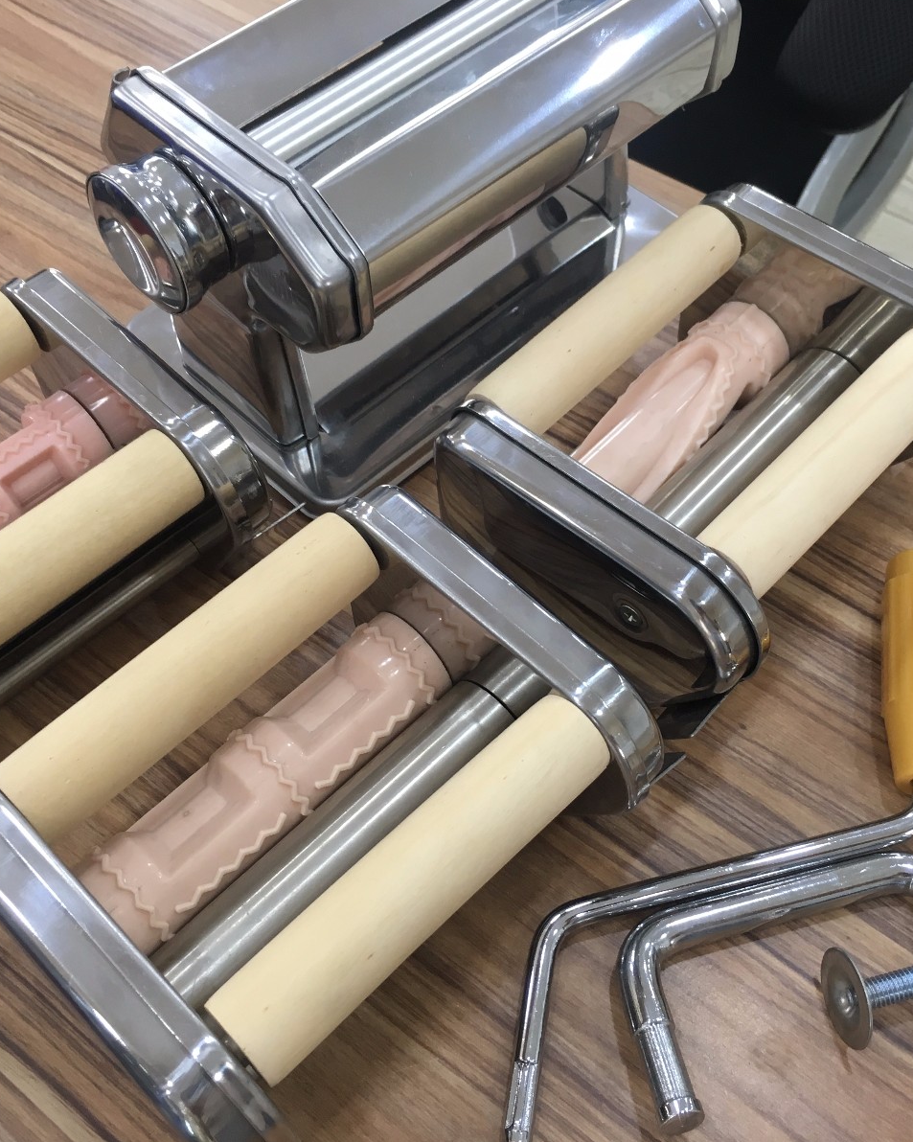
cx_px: 507
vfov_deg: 47.9
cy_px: 570
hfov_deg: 39.1
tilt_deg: -54.7
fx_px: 1284
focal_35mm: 38
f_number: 2.2
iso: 64
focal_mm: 4.15
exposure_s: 1/33
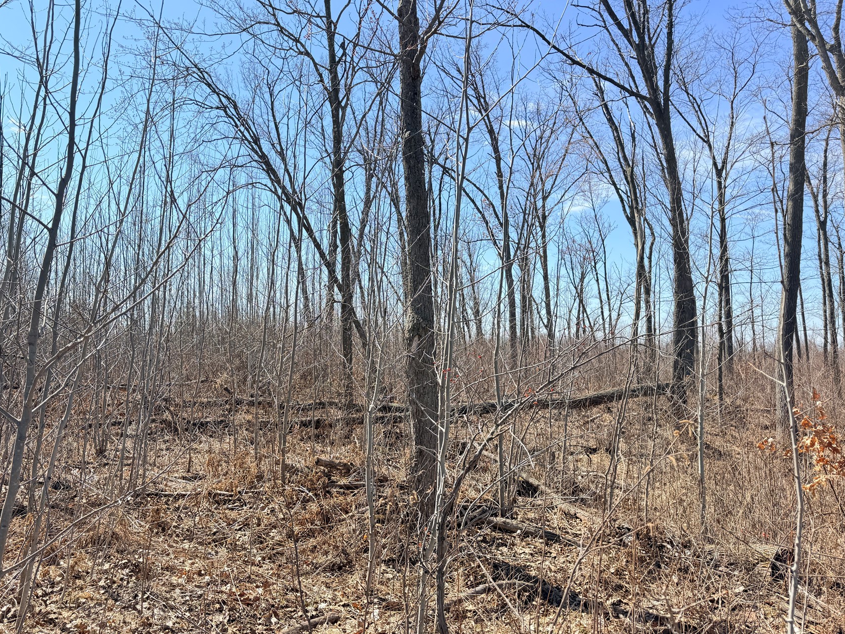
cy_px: 295
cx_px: 348
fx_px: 708
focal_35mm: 29
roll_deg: -0.1
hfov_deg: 61.3
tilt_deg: +4.6
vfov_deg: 48.2
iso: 100
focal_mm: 6.76
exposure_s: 1/2525
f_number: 1.78
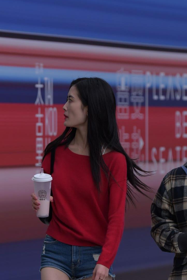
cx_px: 85
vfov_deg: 5.6
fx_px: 2842
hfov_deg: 3.8
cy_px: 210
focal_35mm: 365
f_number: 3.5
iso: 800
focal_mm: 160
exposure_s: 1/500
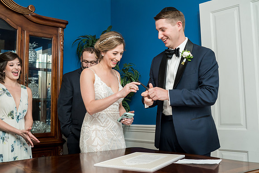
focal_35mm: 41
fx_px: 297
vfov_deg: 32.4
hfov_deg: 47.1
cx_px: 124
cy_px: 79
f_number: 5.6
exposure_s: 1/200
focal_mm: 35
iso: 1600
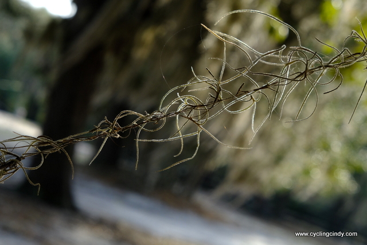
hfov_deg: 24.5
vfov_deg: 16.5
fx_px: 846
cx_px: 184
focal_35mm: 83
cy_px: 122
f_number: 8
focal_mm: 55
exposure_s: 1/300
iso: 800
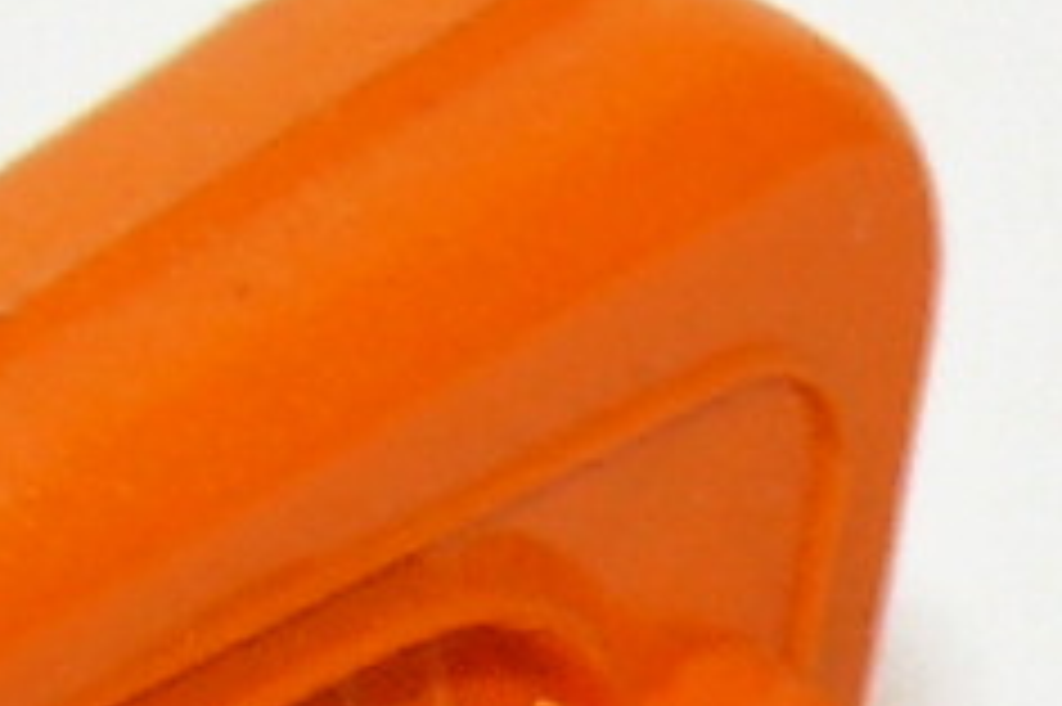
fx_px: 26236
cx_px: -441
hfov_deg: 2.3
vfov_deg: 1.5
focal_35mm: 890
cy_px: 1025
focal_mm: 15.1
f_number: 4
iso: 100
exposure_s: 1/30
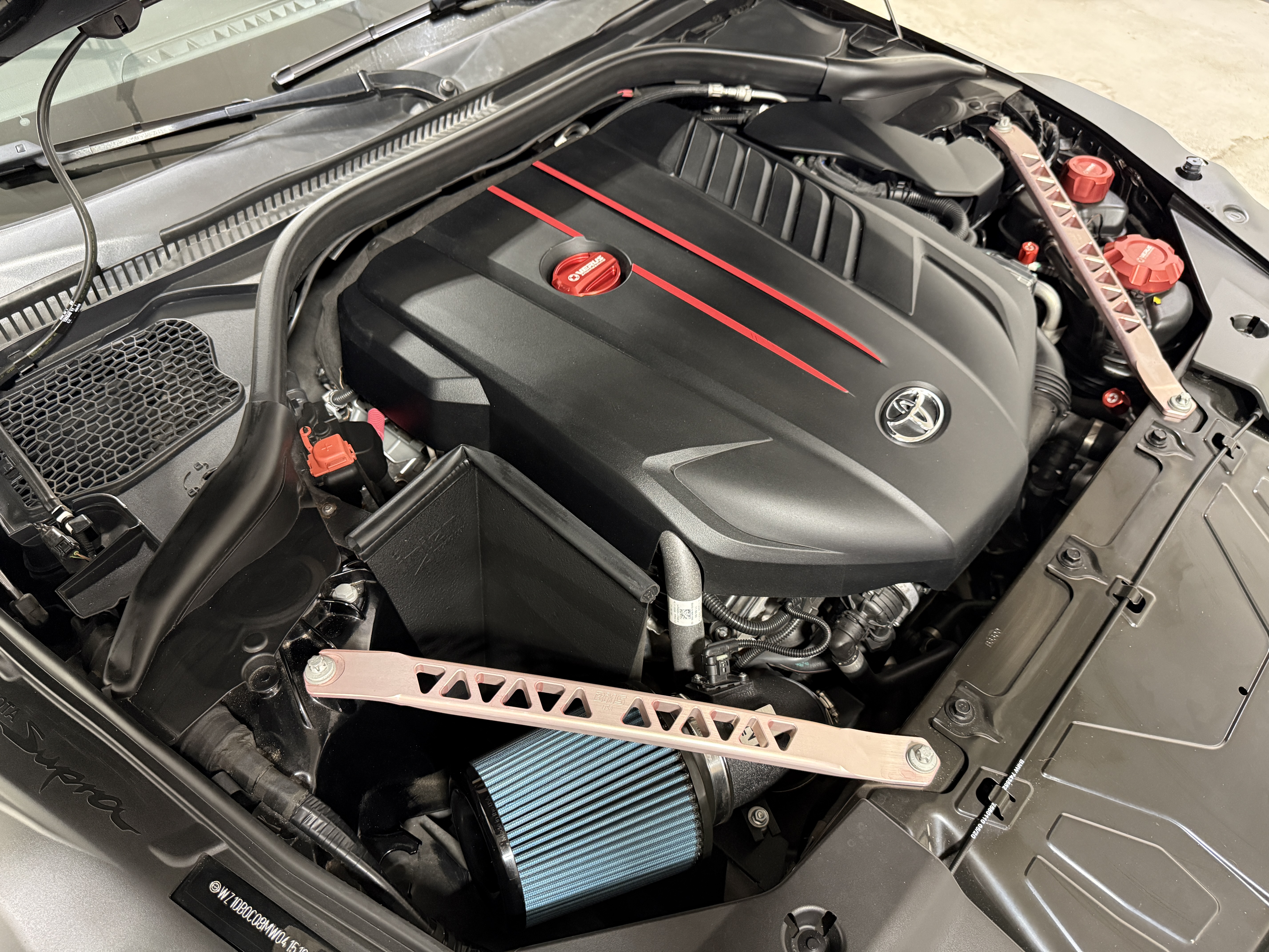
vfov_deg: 56.8
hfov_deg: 71.6
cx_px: 634
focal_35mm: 24
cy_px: 476
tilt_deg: -48.8
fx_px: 880
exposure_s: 1/54
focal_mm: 6.76
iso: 800
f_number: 1.78
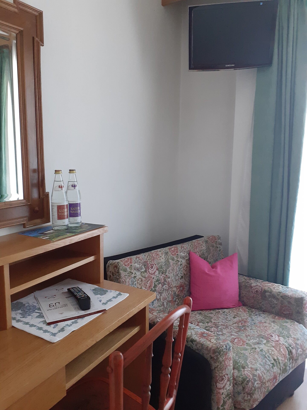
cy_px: 205
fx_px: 319
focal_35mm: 27
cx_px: 154
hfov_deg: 51.4
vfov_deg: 65.3
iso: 200
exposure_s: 1/33
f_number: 1.9
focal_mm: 3.6
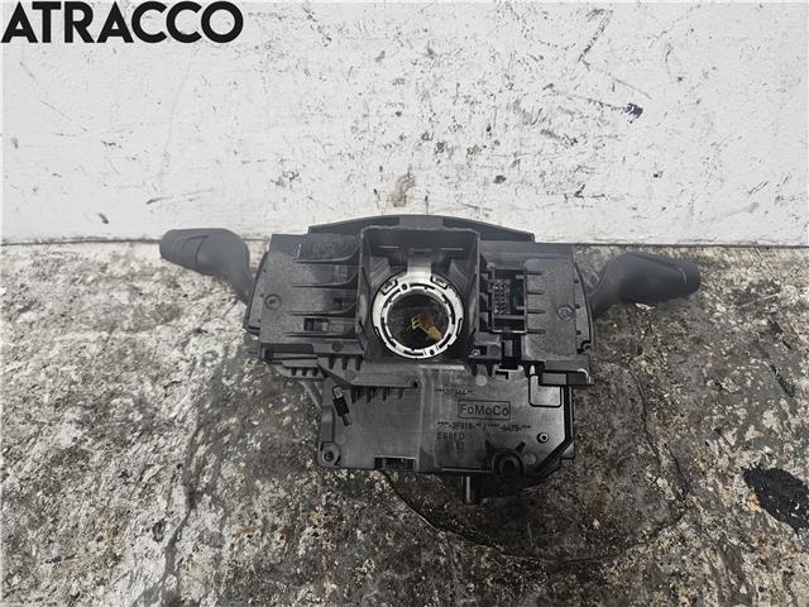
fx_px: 538
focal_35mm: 23
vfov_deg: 58.9
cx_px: 404
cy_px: 304
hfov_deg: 73.9
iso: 400
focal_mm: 5.4
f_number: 1.8
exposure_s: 1/100
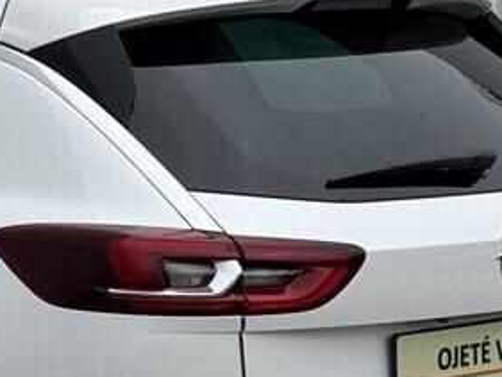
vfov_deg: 6.0
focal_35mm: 246
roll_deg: +0.0
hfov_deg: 7.9
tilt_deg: -5.1
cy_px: 320
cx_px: -252
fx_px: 3569
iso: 64
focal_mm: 6.76
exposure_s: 1/651
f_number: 1.78
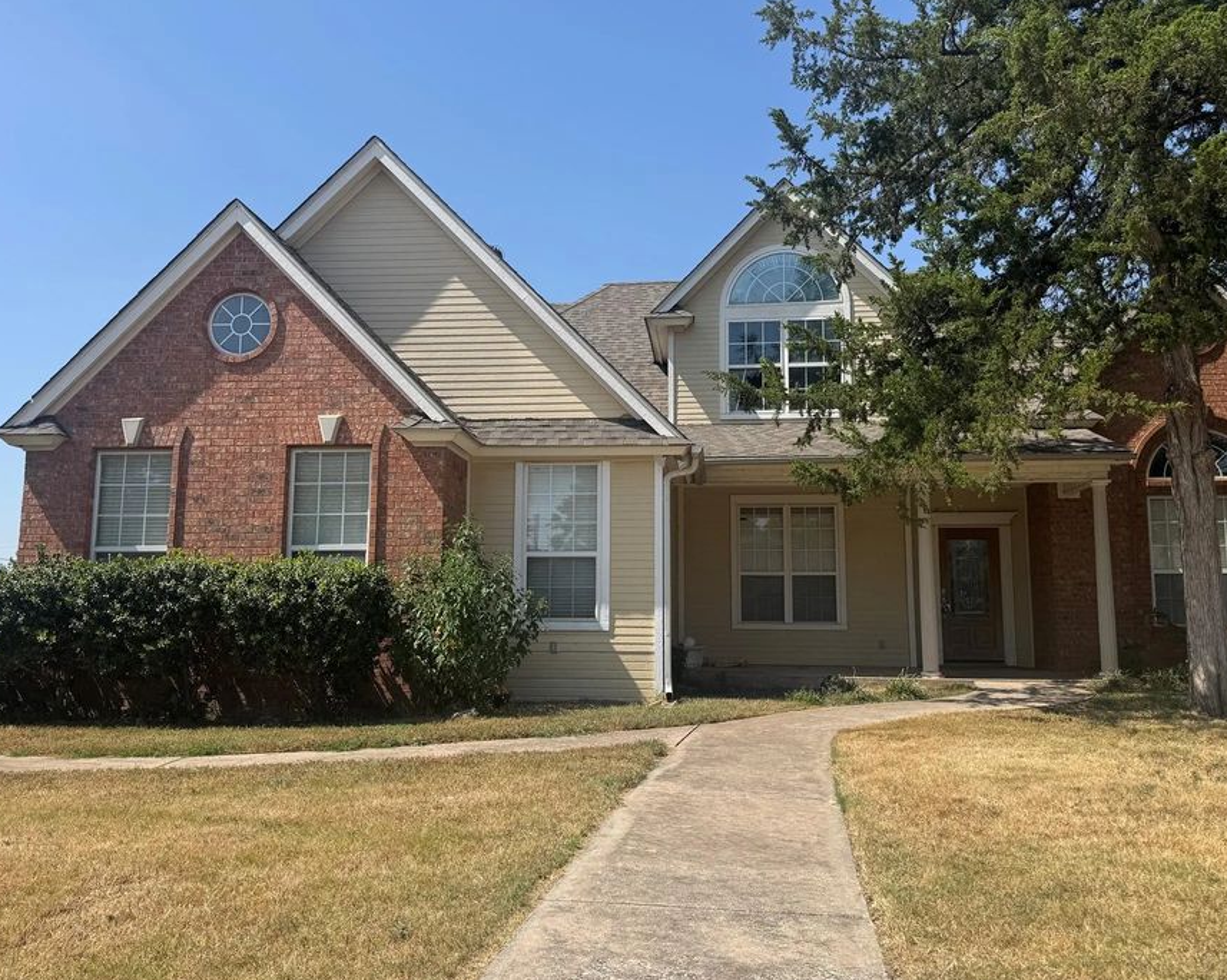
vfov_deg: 51.5
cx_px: 623
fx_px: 1016
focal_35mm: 28
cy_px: 495
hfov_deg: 62.2
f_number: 1.78
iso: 80
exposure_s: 1/4049
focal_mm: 6.76
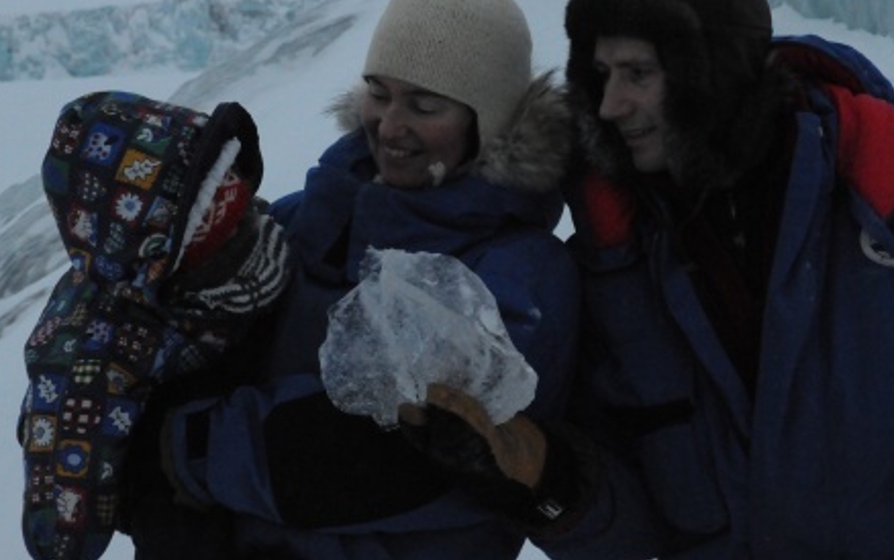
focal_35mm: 125
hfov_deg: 16.7
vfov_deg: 10.5
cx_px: 494
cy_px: 183
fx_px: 3046
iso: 3200
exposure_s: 1/400
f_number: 10
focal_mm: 56
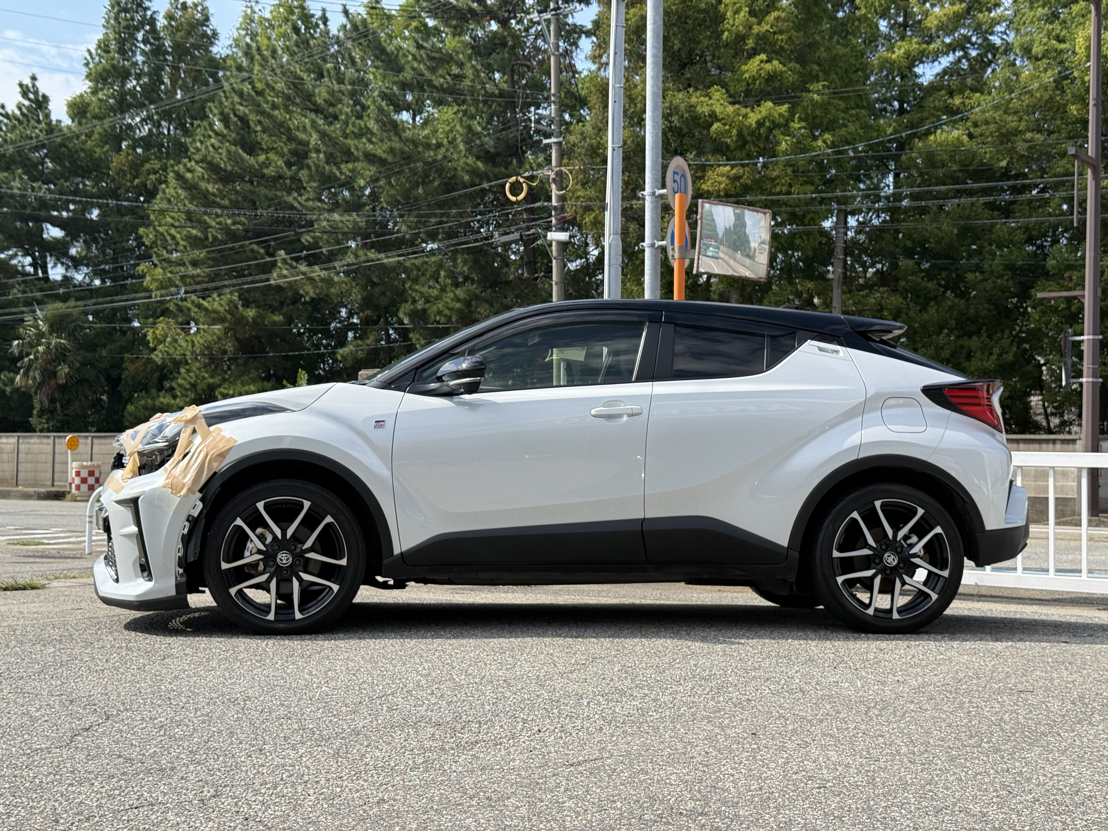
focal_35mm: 48
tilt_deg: +2.3
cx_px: 554
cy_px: 416
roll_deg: -1.0
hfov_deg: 39.7
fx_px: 1536
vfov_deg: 30.3
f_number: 1.78
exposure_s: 1/4329
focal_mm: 6.76
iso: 100
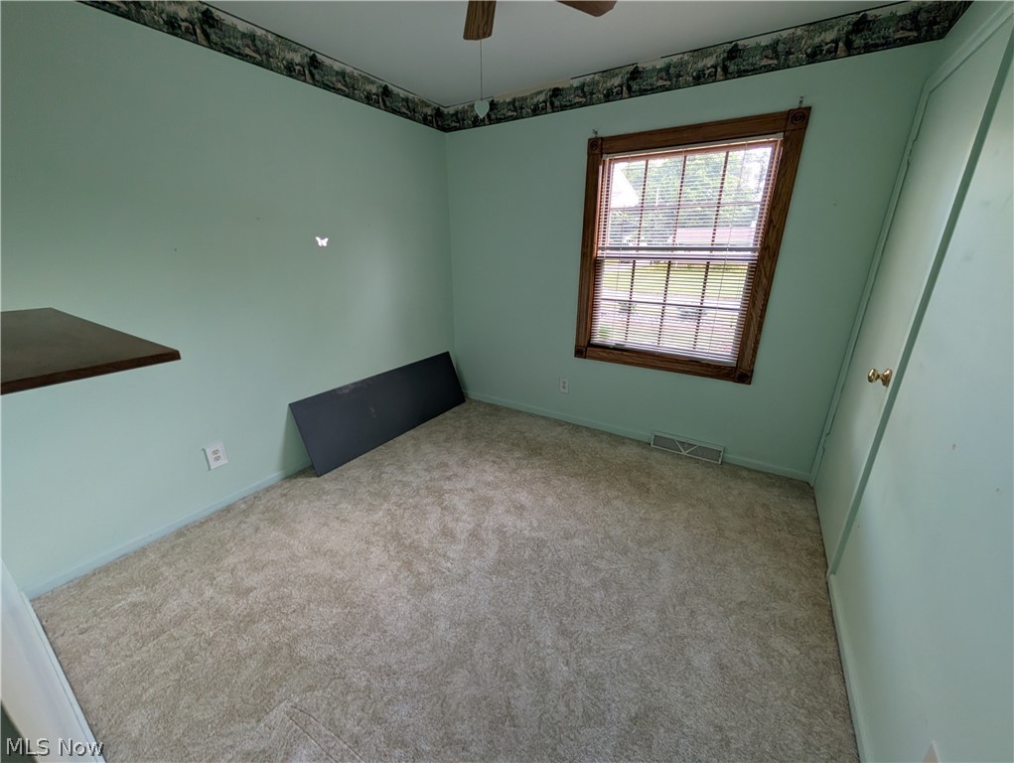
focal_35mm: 12
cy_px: 382
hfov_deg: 110.5
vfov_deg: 94.6
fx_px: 352
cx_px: 507
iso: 88
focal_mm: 2.02
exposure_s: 1/47.6
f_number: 1.7
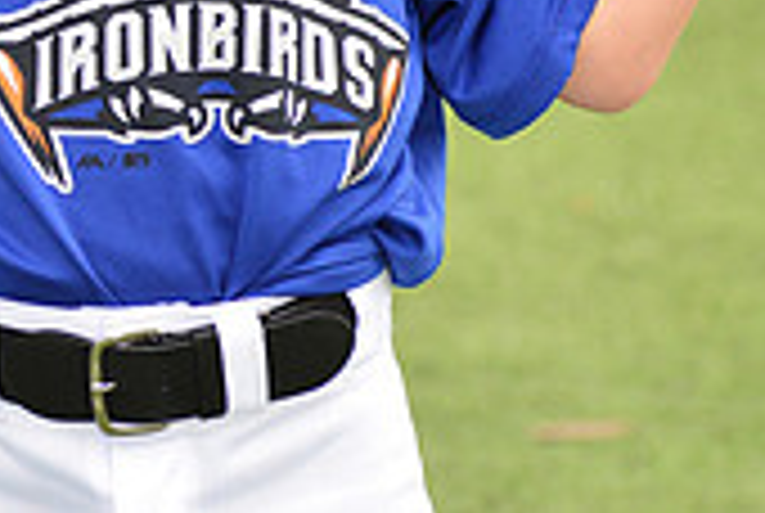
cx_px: 27
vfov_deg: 2.8
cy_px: -353
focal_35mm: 494
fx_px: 10516
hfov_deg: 4.2
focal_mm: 145
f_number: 8
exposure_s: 1/200
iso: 250
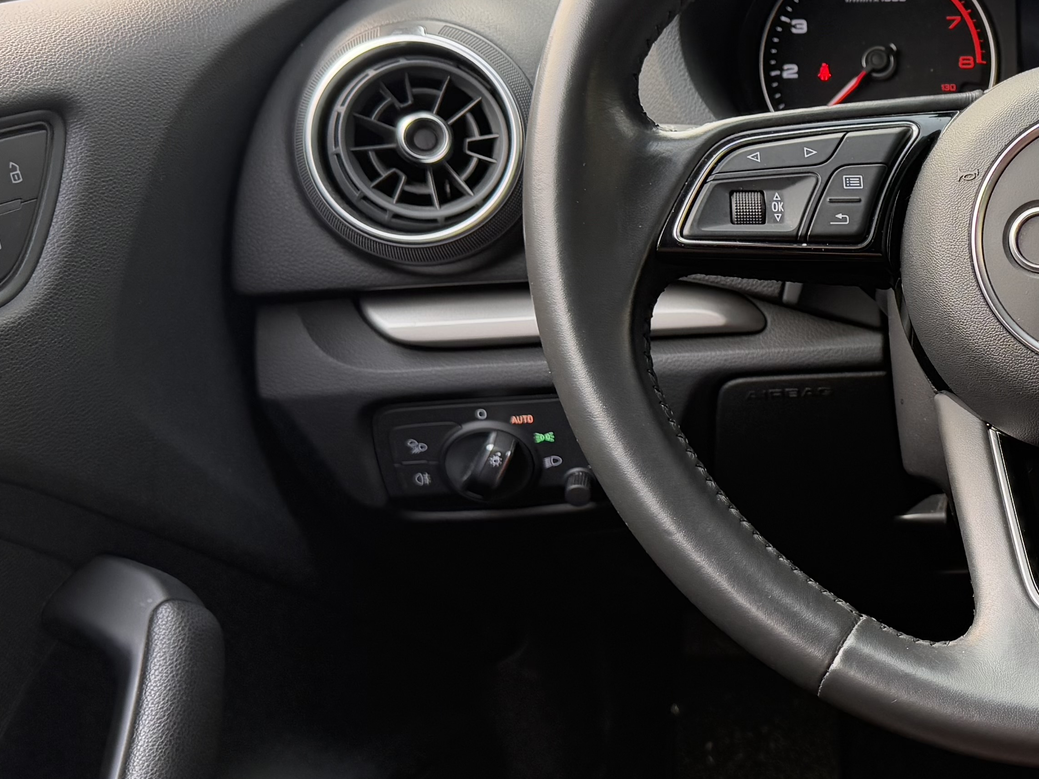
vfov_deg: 24.4
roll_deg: +0.5
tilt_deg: -18.4
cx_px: 1084
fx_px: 1801
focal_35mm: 60
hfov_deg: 29.6
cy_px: 326
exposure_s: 1/234
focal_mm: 6.76
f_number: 1.78
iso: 160
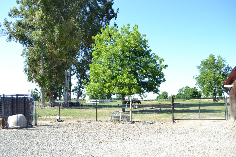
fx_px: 177
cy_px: 78
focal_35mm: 27
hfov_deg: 67.4
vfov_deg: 47.9
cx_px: 118
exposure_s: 1/160
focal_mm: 18
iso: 100
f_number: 6.3
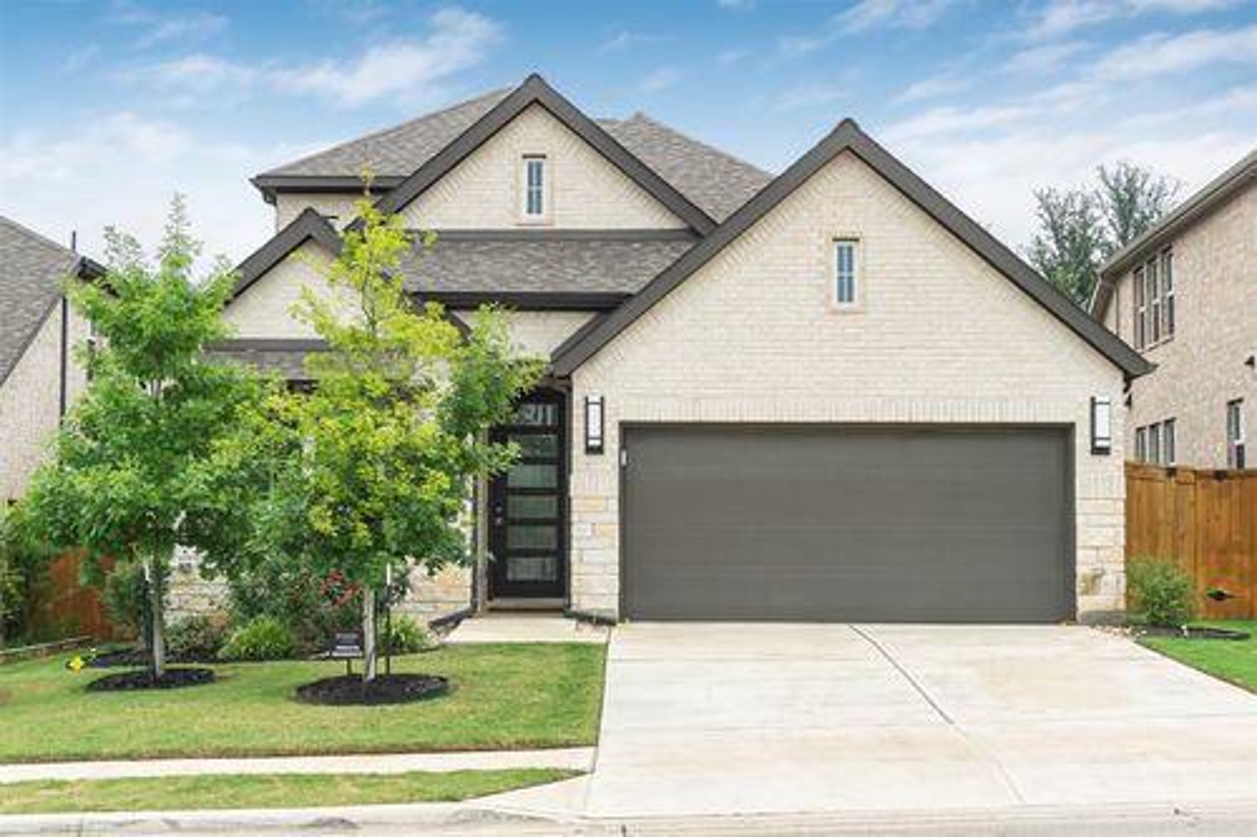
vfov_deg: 26.5
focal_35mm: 51
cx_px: 628
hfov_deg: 38.9
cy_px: 418
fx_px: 1780
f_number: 8
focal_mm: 34
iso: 160
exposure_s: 1/400
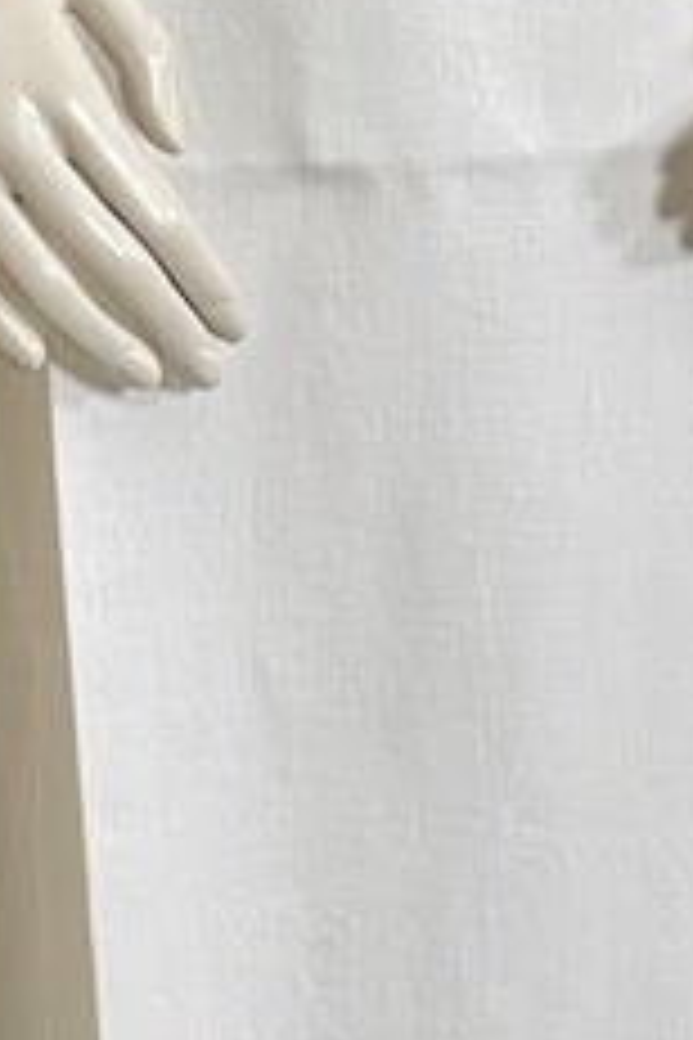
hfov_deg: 11.4
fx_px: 3465
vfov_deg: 16.9
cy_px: 225
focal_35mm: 120
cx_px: 76
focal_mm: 4.2
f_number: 1.6
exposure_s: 1/50
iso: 80
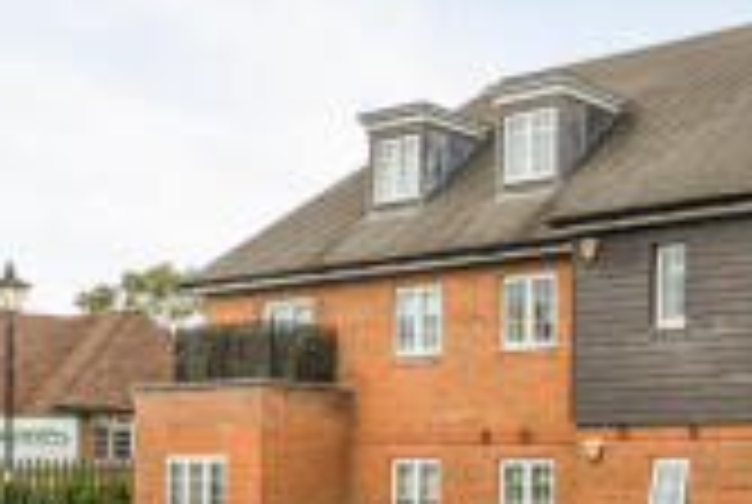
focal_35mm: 54
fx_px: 1130
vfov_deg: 24.4
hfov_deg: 30.5
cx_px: 928
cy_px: 452
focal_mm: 13
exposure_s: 1/100
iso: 400
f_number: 8
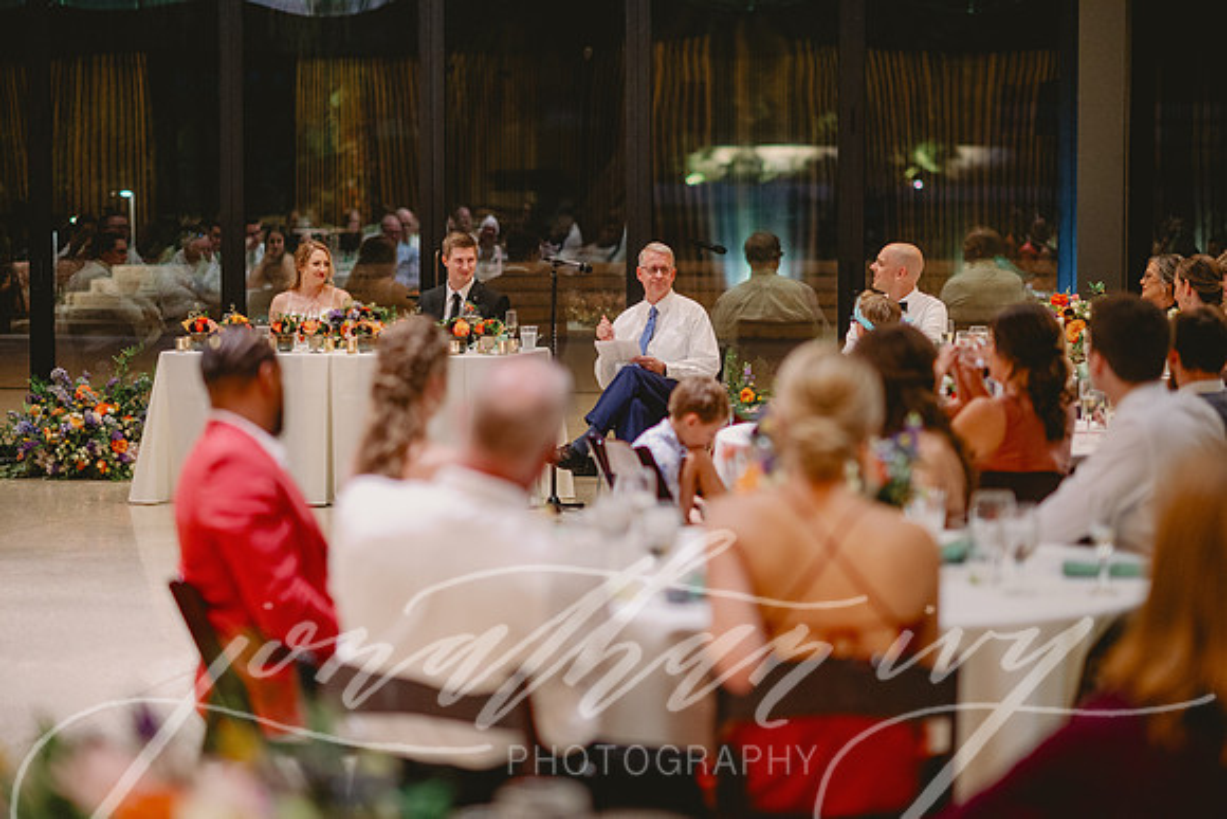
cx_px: 614
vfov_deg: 16.1
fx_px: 2903
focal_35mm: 85
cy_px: 410
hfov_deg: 23.9
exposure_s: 1/160
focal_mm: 85
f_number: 1.8
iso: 2000
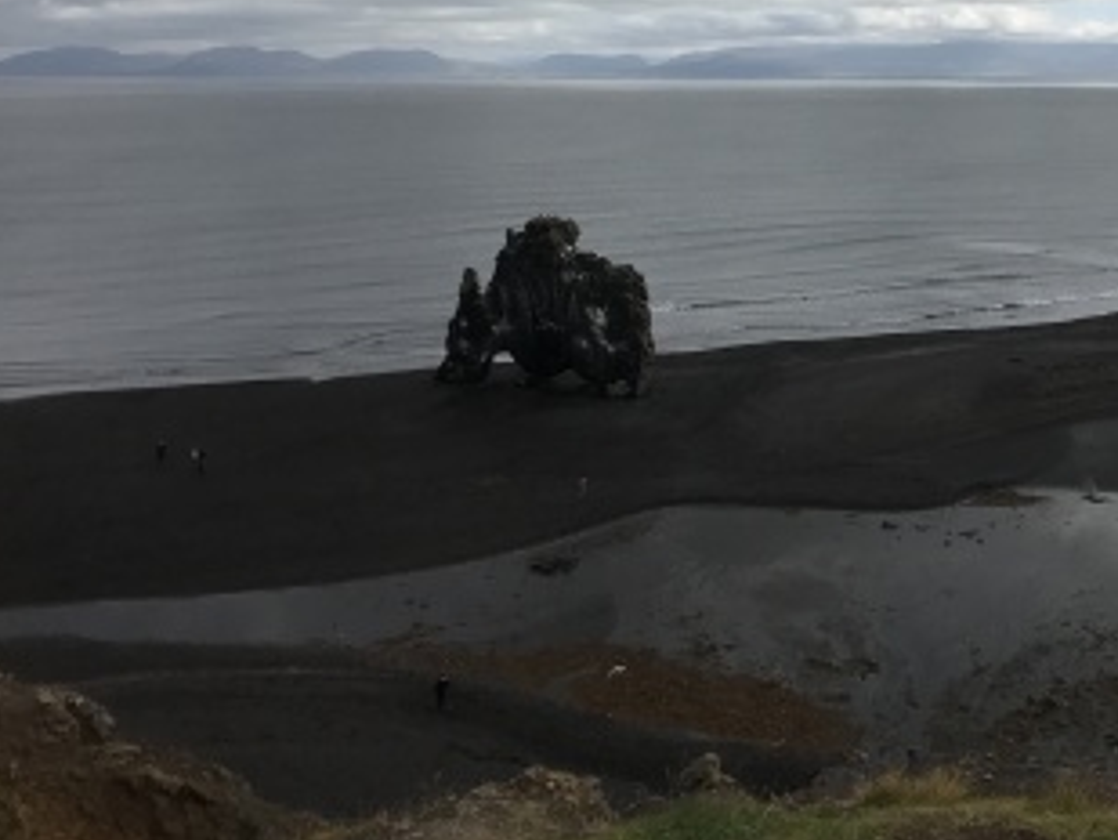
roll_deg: +0.1
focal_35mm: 58
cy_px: 101
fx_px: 1874
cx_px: 959
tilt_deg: -0.6
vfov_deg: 24.6
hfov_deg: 32.0
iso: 20
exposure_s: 1/2817
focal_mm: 3.99
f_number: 1.8
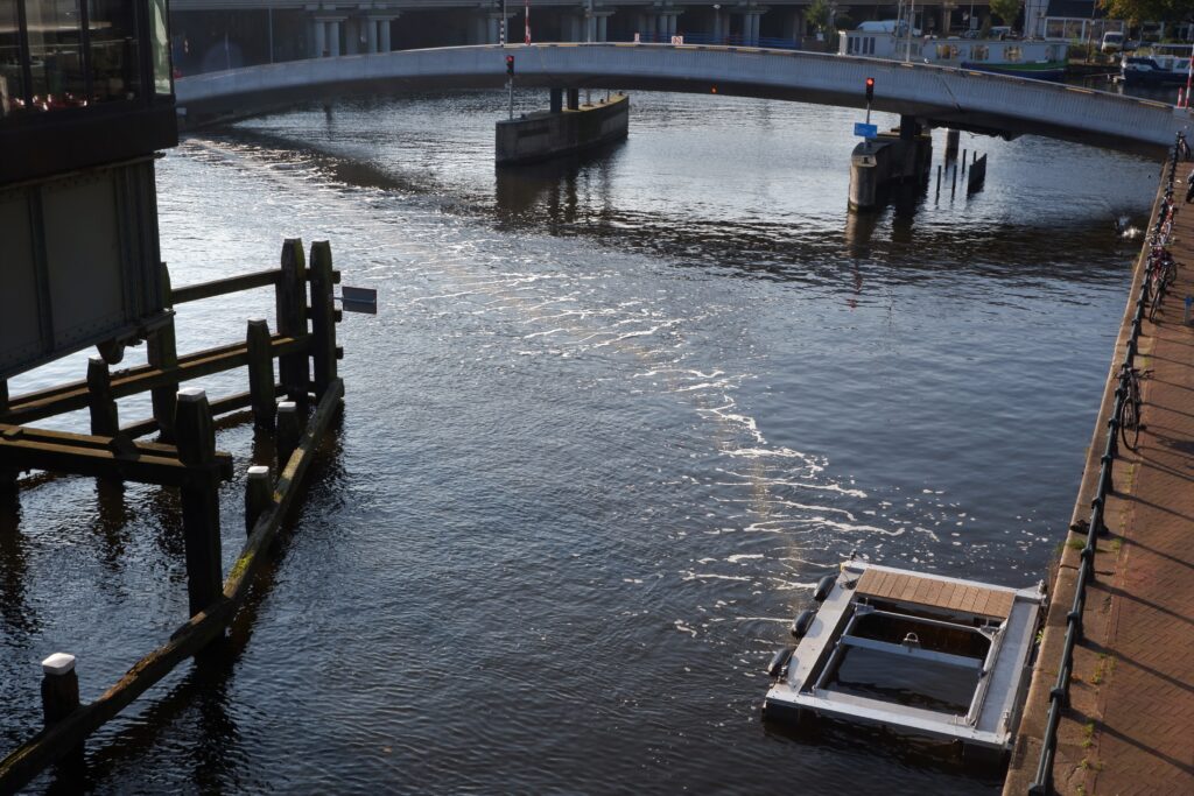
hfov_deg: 46.4
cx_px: 597
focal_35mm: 42
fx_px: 1393
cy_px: 398
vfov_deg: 31.9
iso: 200
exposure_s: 1/105
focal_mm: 28
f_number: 13
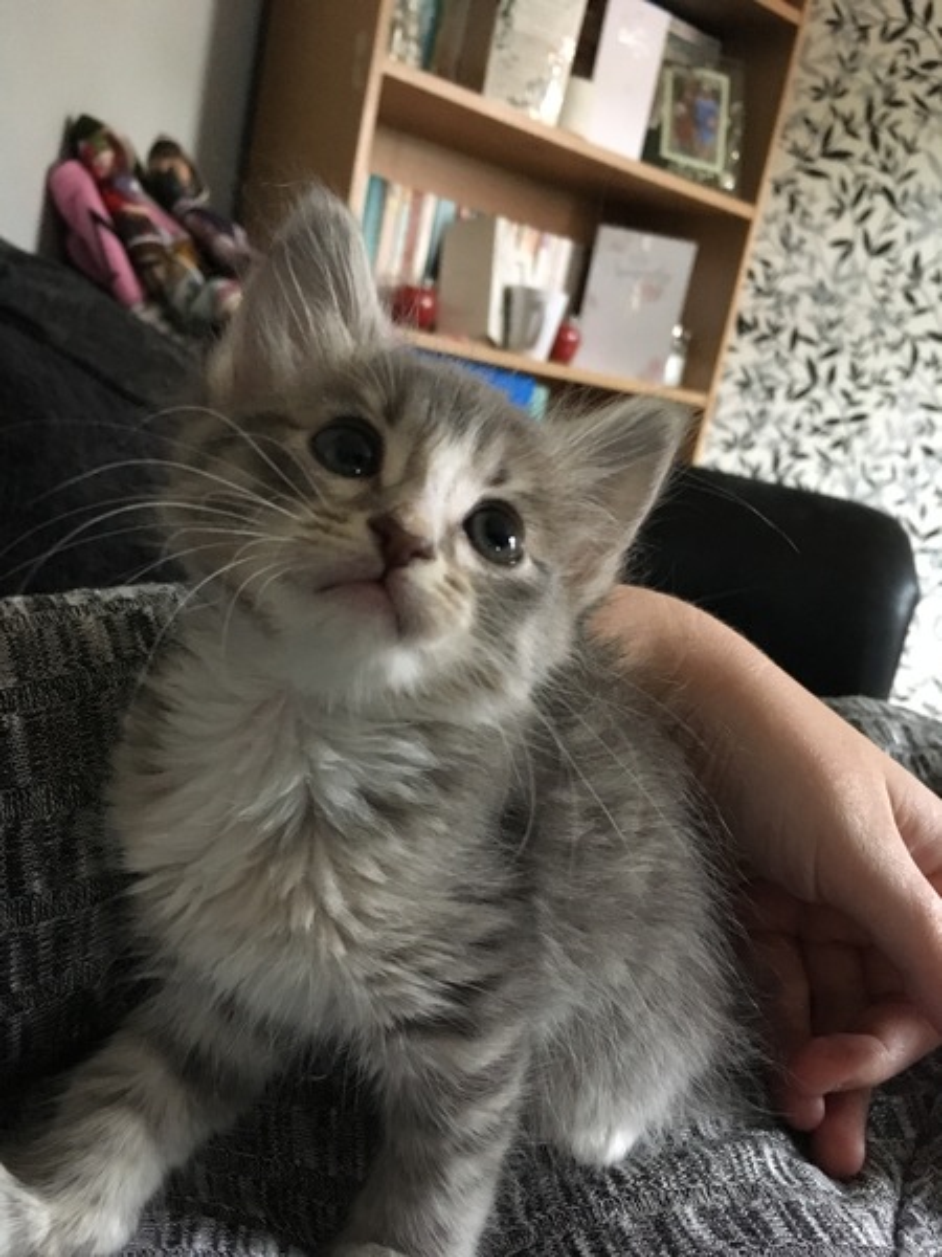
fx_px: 1052
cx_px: 471
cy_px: 628
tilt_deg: -15.1
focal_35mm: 29
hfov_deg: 48.2
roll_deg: -11.3
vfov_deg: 61.7
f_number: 2.2
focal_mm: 4.15
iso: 320
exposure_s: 1/17
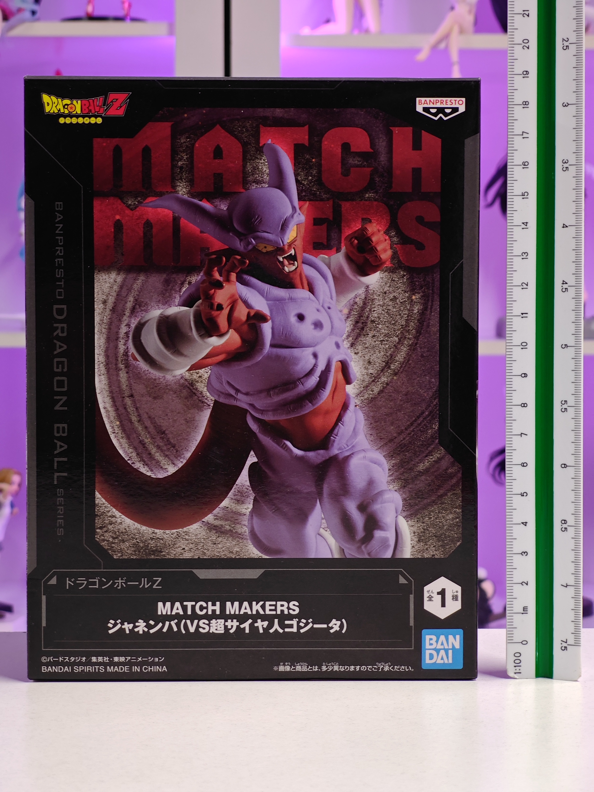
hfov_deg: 18.4
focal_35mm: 80
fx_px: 1830
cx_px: 297
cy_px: 396
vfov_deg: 24.4
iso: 400
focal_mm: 7.48
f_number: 2.4
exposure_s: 1/14.9
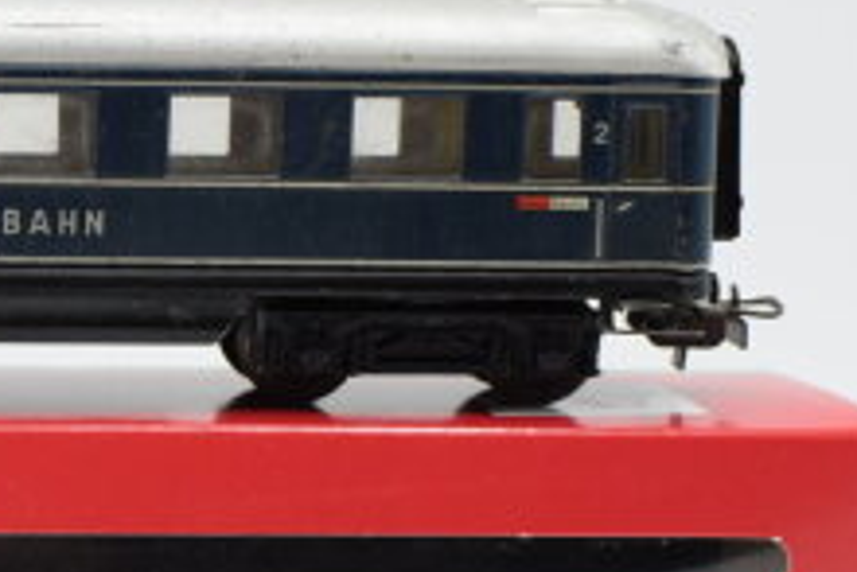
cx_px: -195
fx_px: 3415
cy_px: 414
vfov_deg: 9.6
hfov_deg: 13.9
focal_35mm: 143
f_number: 8
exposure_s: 1/160
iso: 400
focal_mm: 35
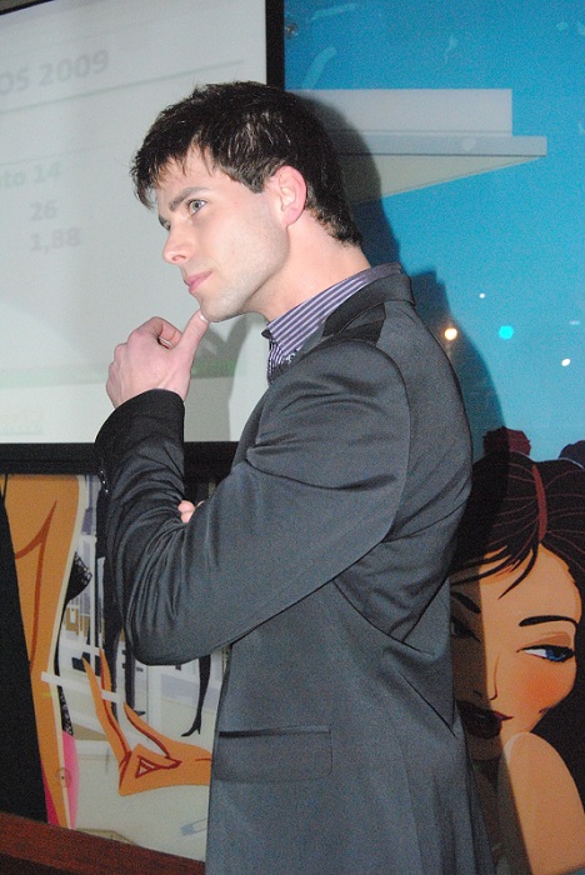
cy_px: 438
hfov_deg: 29.9
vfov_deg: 43.6
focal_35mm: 45
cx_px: 292
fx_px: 1095
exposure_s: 1/200
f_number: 5.6
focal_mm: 30
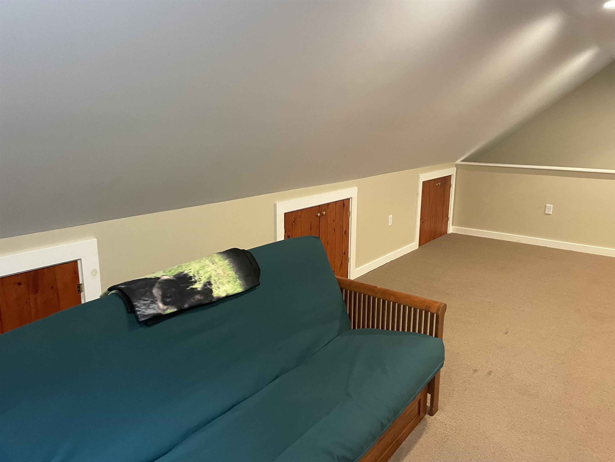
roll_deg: +0.2
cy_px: 231
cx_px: 308
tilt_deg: -10.6
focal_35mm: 26
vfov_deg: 53.1
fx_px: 462
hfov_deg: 67.3
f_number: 1.6
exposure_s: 1/60
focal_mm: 4.2
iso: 320
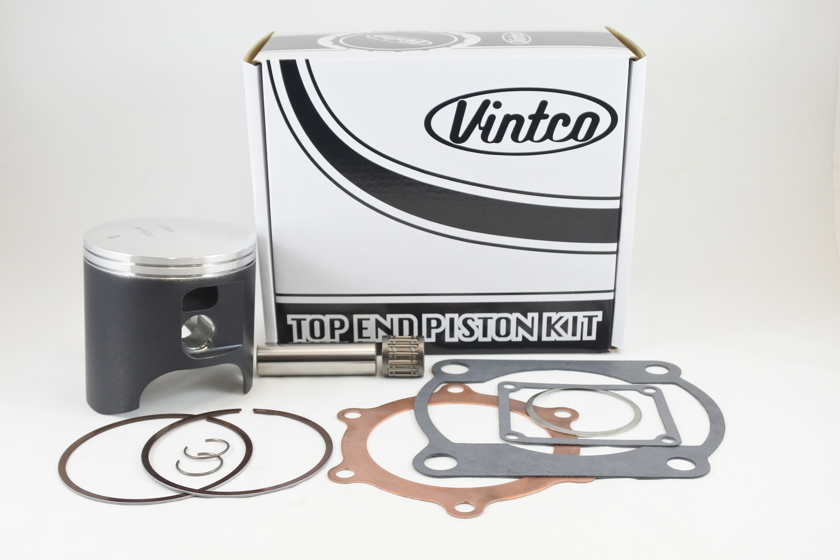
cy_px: 280
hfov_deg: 51.9
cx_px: 420
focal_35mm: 37
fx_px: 863
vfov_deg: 36.0
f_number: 4
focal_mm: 14
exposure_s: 1/125
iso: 640
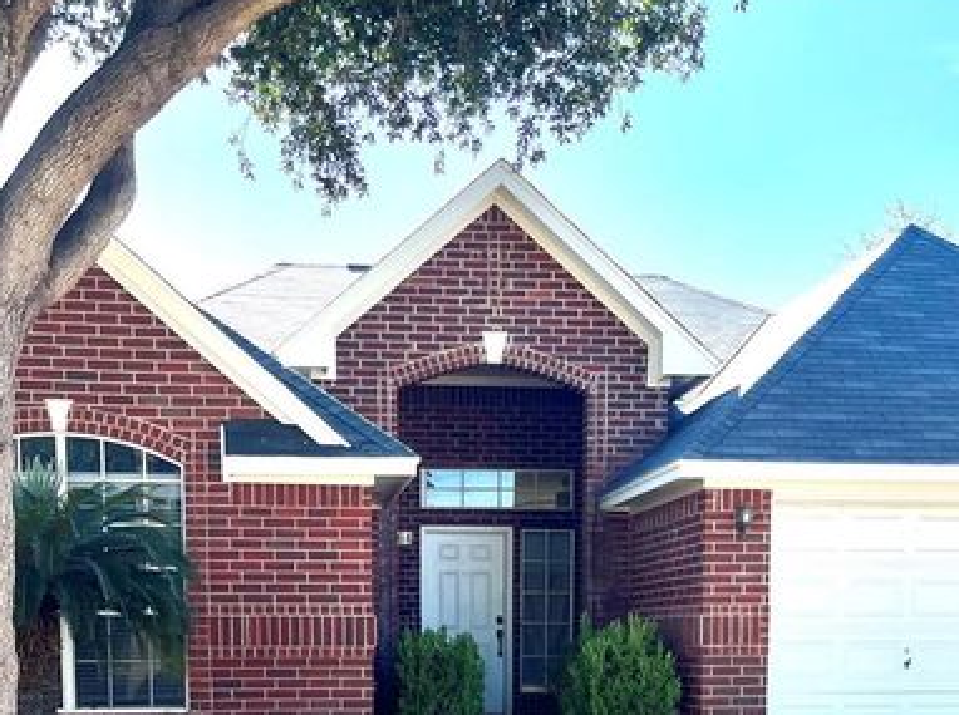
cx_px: 467
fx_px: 940
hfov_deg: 54.0
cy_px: 440
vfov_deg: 41.4
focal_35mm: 34
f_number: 1.6
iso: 50
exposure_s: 1/1600
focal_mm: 5.1
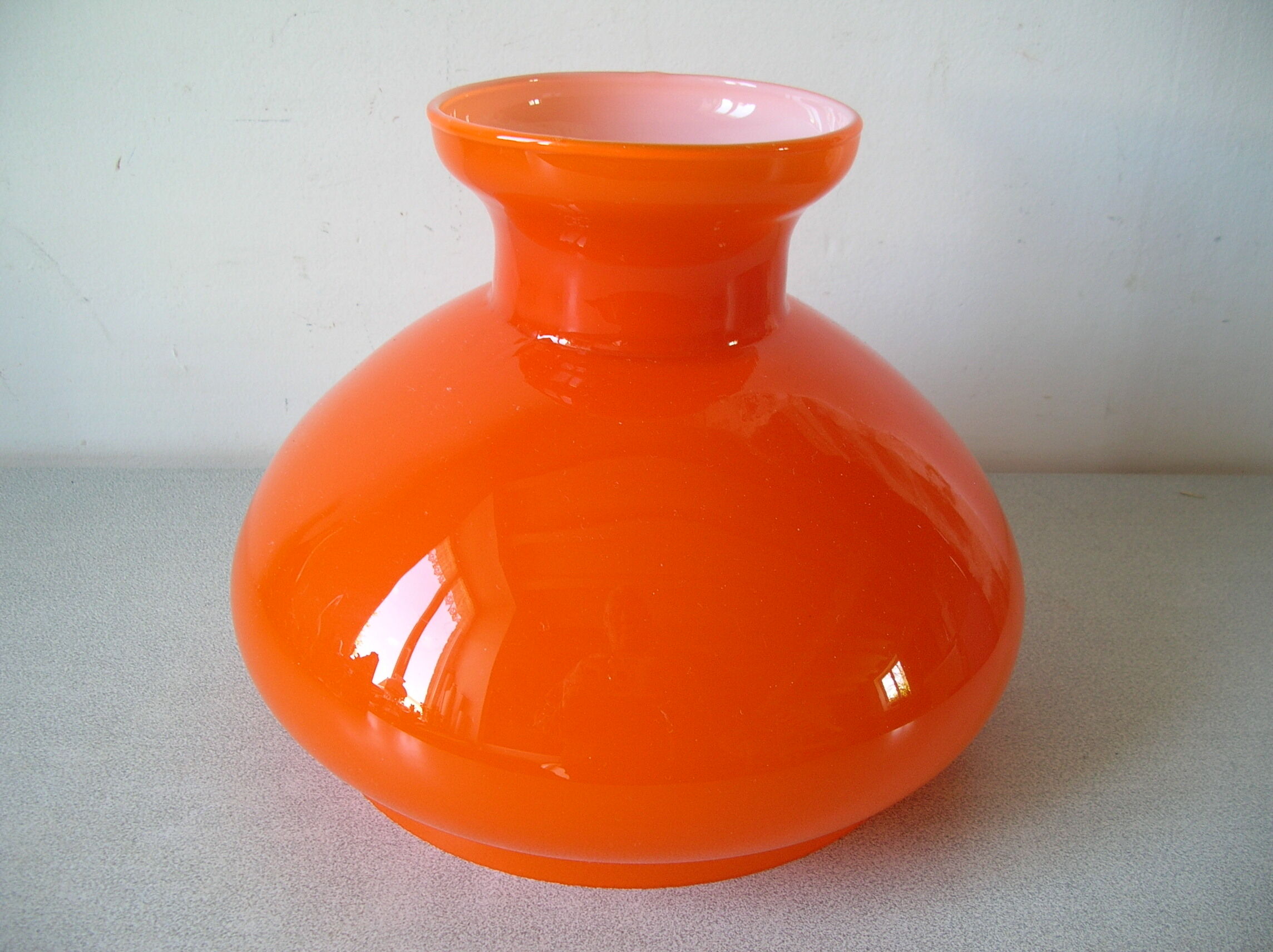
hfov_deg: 52.7
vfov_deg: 40.6
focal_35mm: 35
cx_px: 636
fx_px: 1286
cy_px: 476
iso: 50
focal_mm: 5.8
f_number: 2.8
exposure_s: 1/11.6
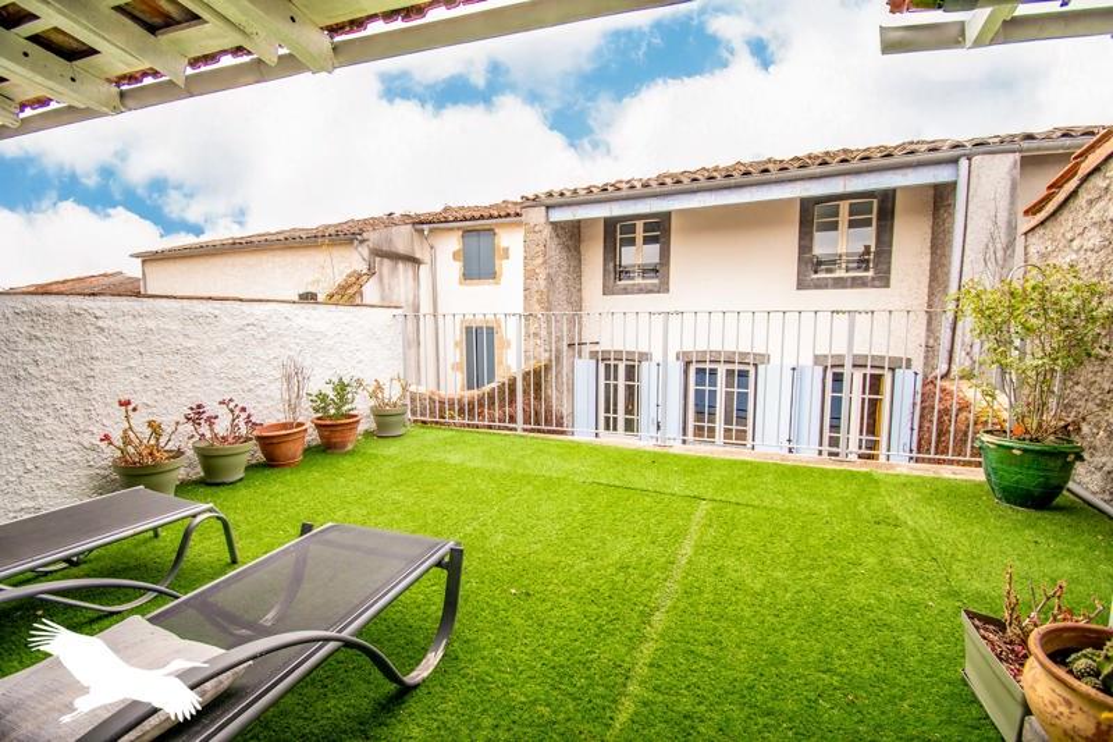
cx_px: 556
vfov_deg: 77.3
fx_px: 464
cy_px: 371
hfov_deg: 100.4
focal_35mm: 15
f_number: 5
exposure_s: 1/320
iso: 500
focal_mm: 10
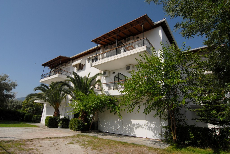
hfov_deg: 89.9
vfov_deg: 67.5
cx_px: 115
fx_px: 115
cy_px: 77
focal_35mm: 18
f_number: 11
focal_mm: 12
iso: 200
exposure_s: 1/500
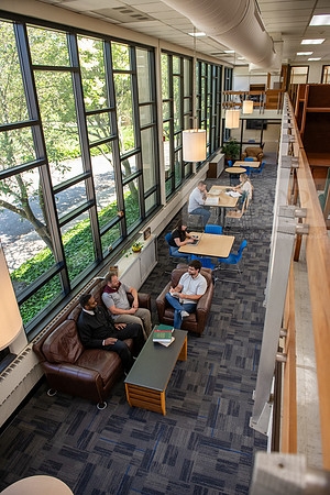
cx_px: 165
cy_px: 248
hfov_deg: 53.1
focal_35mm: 24
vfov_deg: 73.7
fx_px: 330
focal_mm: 24
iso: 1250
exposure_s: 1/200
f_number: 4.5
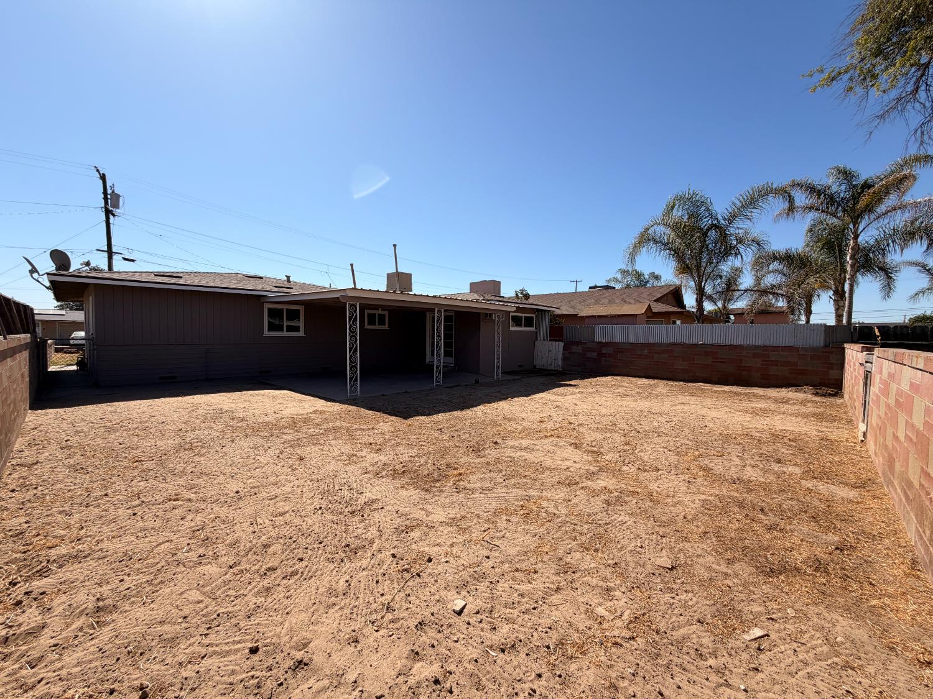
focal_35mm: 14
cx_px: 466
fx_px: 377
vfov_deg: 85.7
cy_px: 350
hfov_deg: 102.1
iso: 20
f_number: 2.2
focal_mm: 2.22
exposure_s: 1/1087
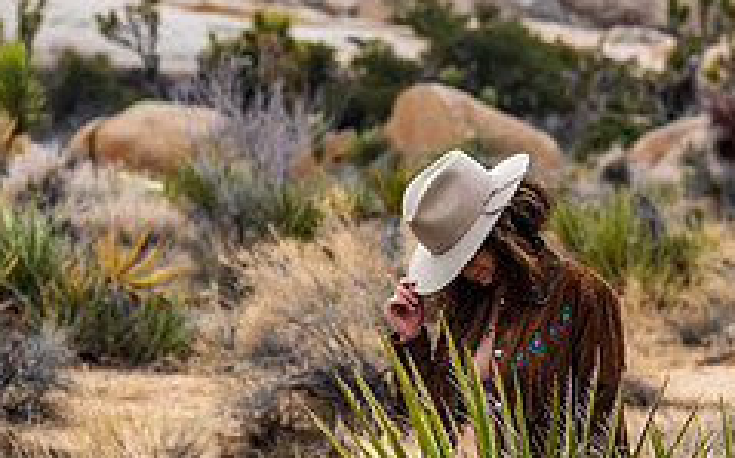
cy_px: 321
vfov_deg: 6.5
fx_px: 4063
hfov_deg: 10.3
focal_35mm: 203
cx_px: 480
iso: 100
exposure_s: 1/1600
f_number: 4
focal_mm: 82
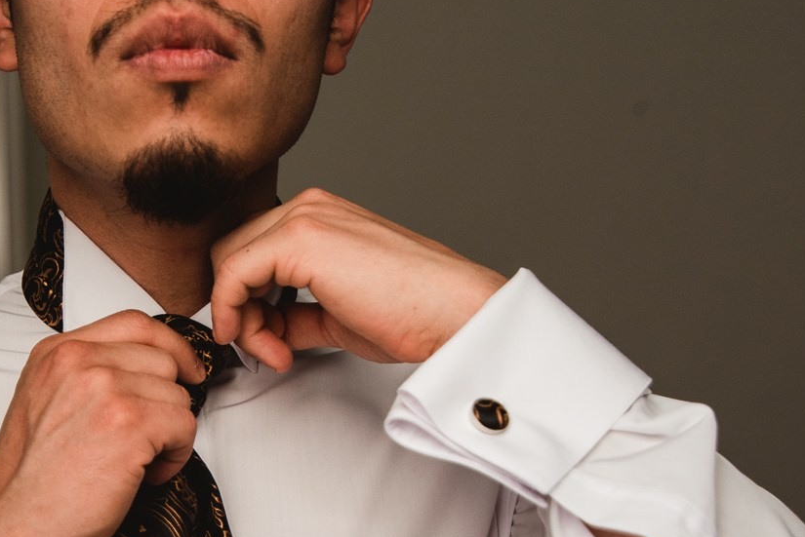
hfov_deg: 29.4
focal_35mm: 67
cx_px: 162
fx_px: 1499
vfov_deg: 19.9
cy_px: 497
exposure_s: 1/400
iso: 400
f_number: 3.2
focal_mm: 27
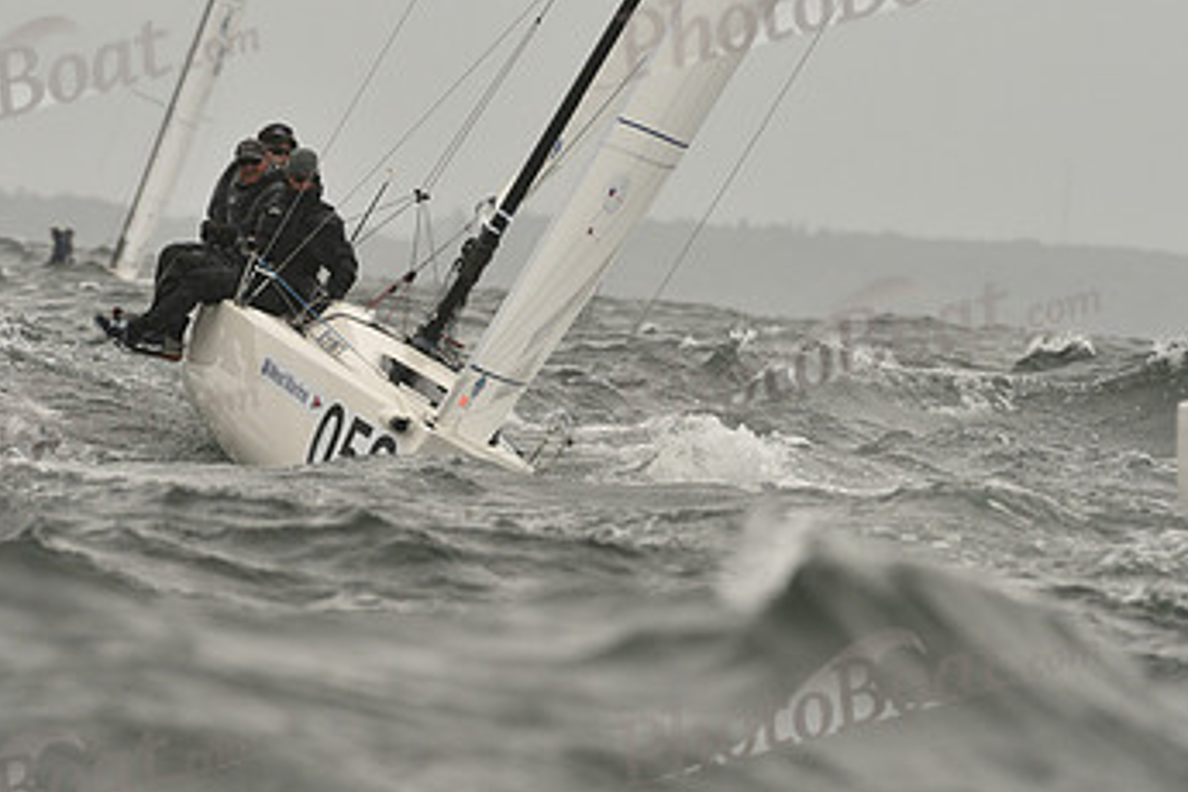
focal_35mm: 672
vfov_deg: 2.0
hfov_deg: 3.1
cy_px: 219
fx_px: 22174
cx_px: 441
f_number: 7.1
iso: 400
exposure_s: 1/1250
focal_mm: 400
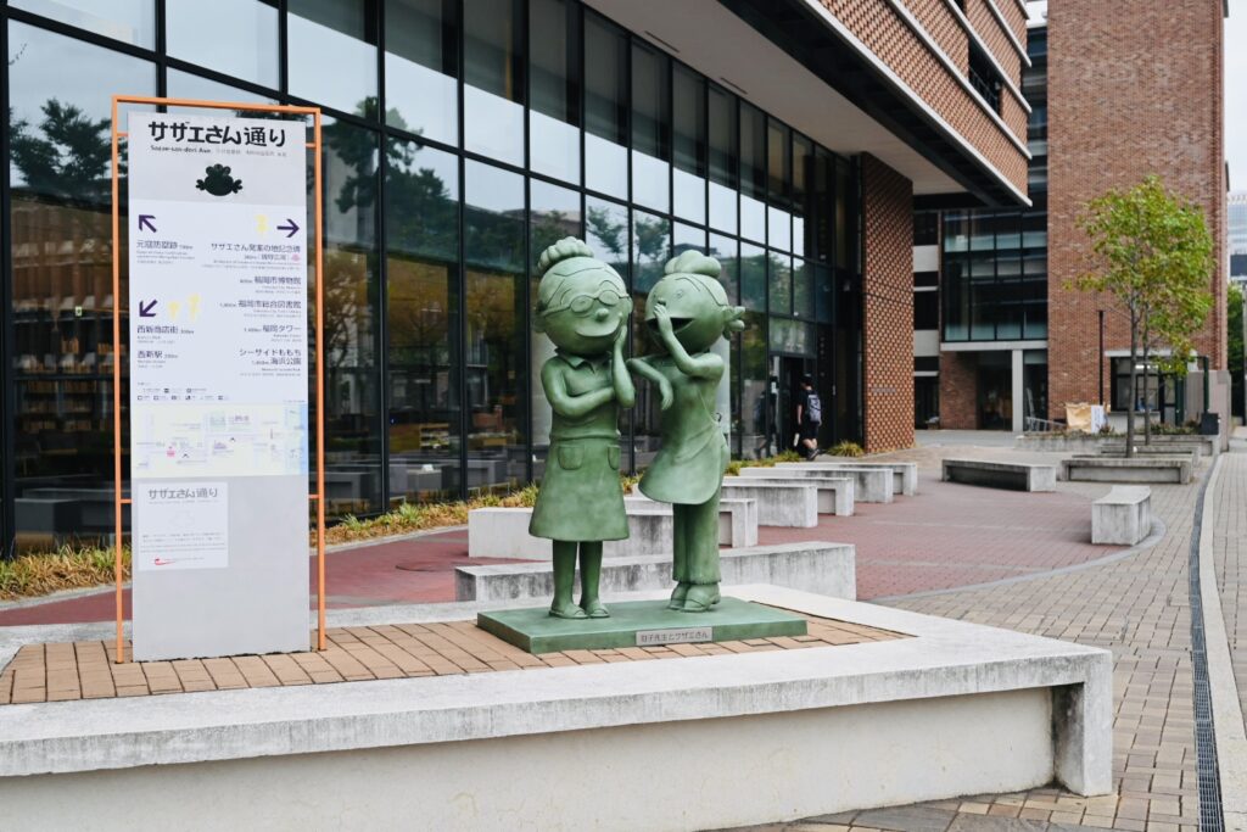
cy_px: 416
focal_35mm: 42
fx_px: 1455
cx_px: 624
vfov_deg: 31.9
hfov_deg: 46.4
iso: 320
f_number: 4
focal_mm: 28
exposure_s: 1/250
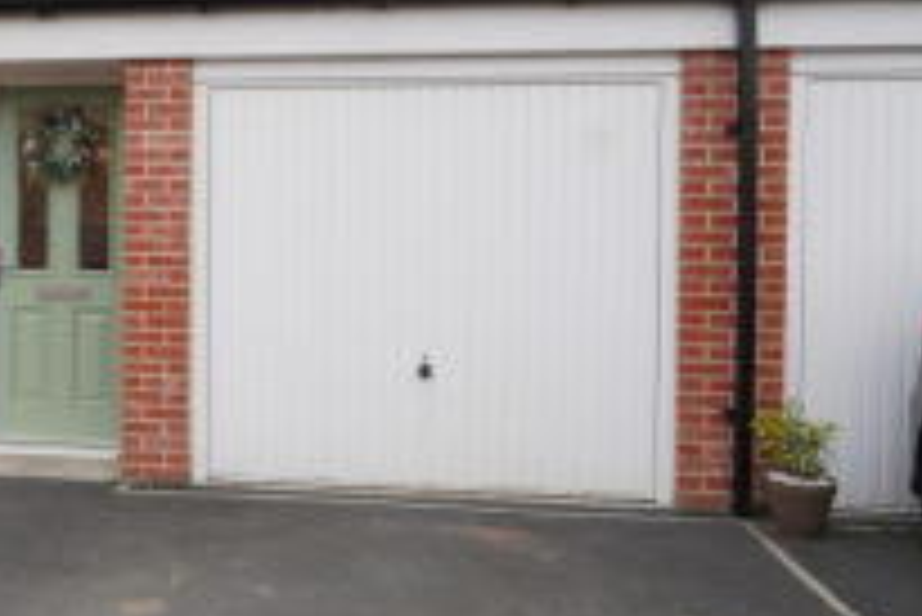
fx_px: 948
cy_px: 232
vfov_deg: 35.8
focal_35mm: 37
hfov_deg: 49.8
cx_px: 232
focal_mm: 16
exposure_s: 1/125
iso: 100
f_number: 4.5
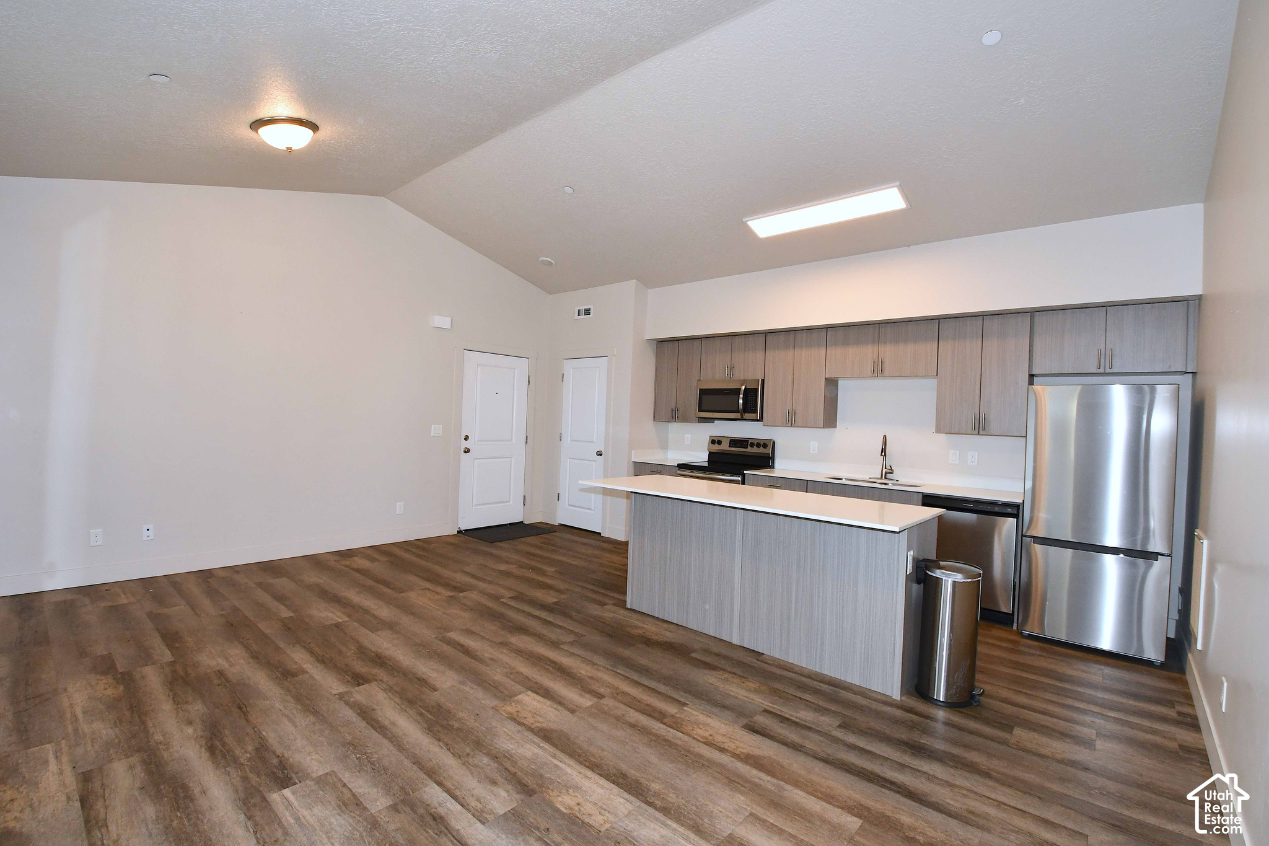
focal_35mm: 15
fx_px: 529
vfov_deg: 77.3
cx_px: 634
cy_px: 423
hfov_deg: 100.4
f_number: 7.1
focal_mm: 10
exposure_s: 1/60
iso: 1000
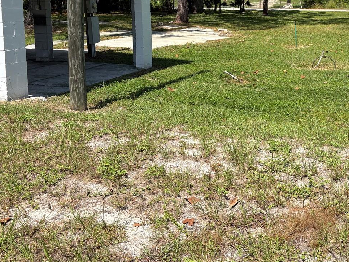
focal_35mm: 43
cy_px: 56
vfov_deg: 32.8
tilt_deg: -8.3
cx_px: 245
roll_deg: +0.2
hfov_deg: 43.0
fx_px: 434
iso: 50
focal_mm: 5.96
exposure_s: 1/2985
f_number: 1.6
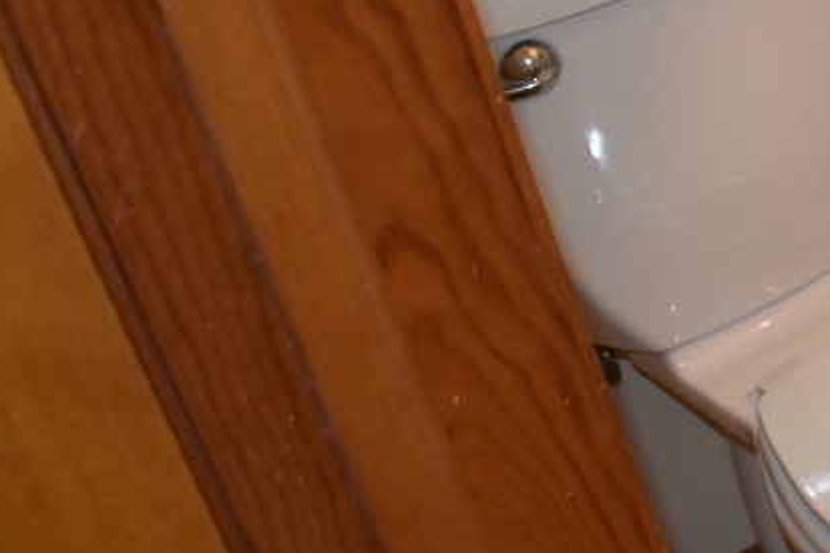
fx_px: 2443
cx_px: 1618
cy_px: 163
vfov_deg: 12.9
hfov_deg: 15.6
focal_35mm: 106
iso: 800
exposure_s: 1/60
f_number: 4
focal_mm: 18
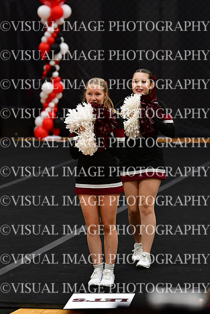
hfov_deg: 7.0
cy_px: 157
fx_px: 1705
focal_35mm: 195
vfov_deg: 10.5
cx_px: 105
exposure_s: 1/500
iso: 4000
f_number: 4
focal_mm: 130
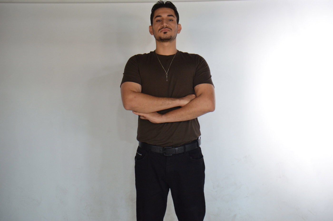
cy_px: 110
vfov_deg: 32.9
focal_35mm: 40
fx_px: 374
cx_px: 166
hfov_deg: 48.0
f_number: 4
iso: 800
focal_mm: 27
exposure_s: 1/60
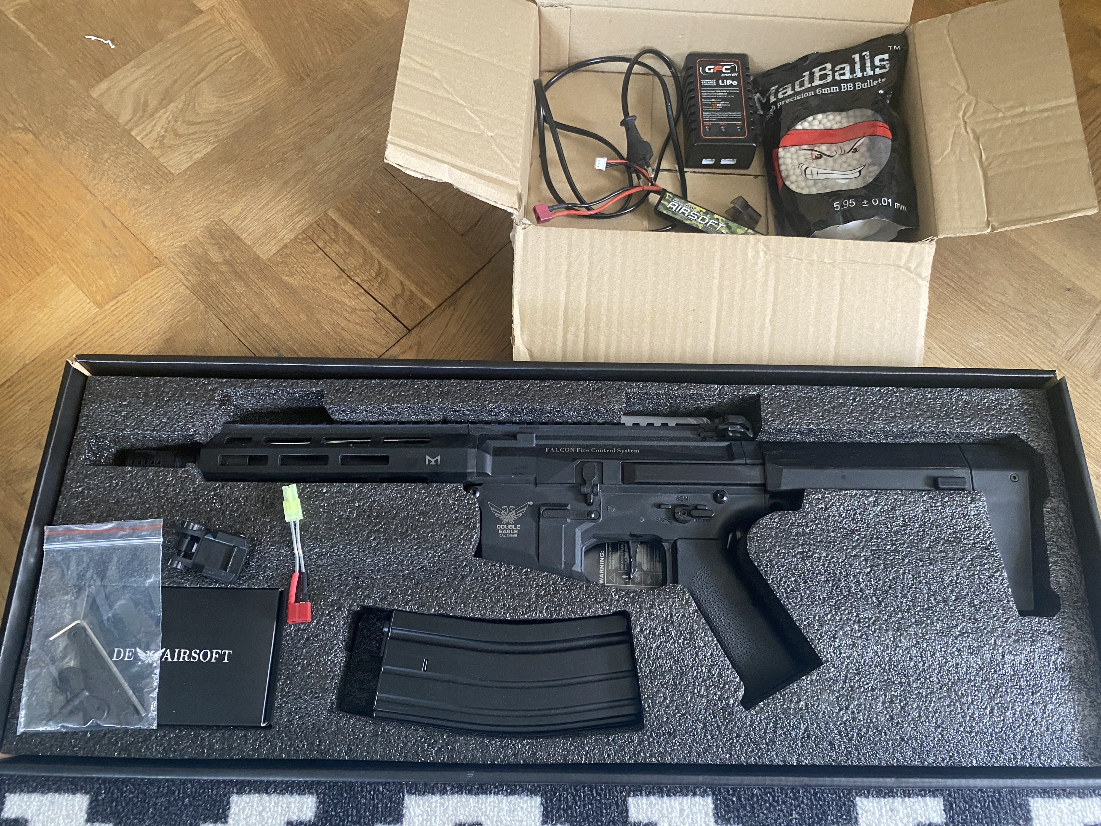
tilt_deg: -69.7
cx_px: 550
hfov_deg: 67.3
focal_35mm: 26
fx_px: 827
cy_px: 413
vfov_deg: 53.1
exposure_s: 1/40
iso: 500
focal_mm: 4.25
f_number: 1.8
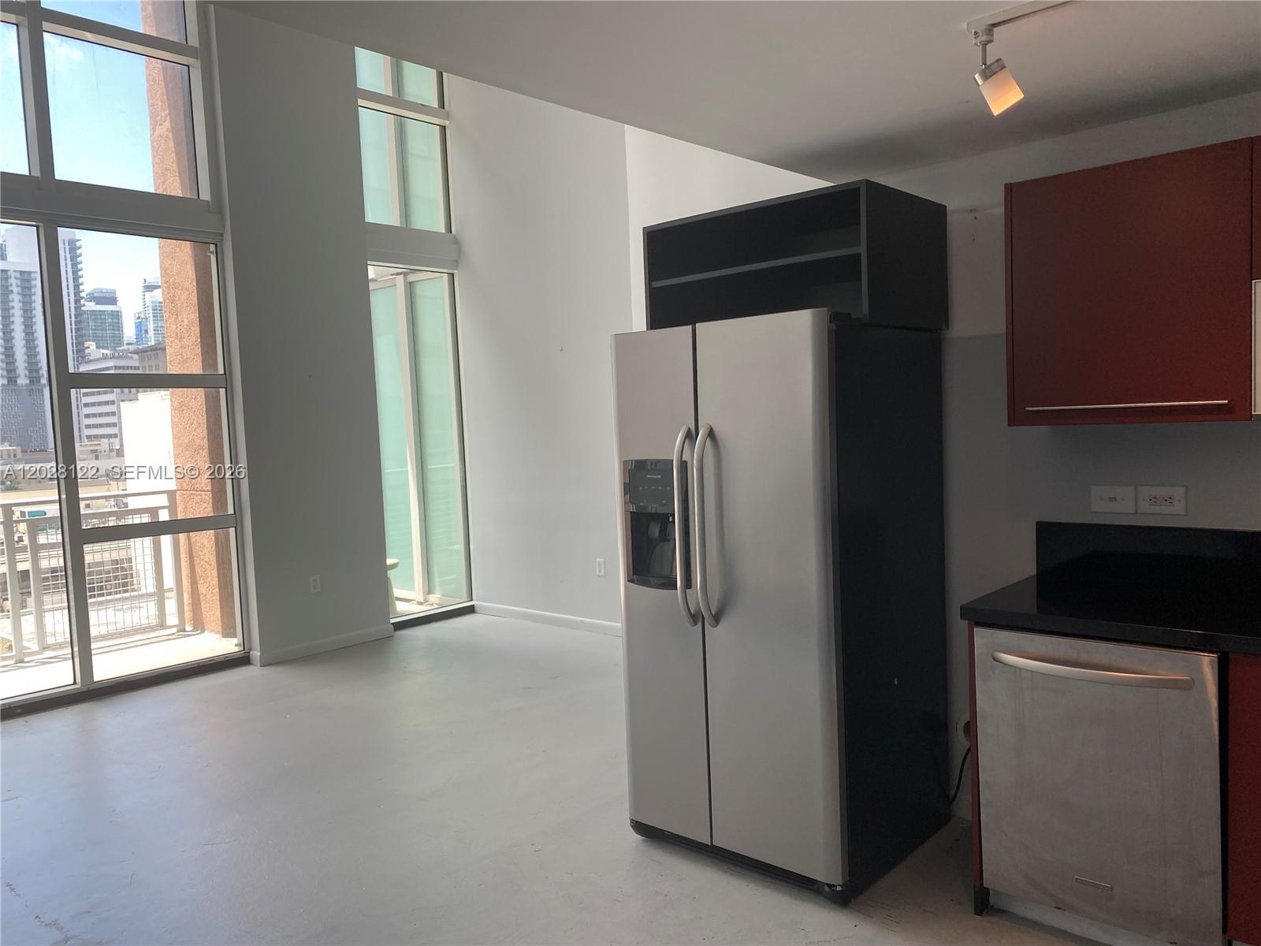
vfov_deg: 53.1
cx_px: 630
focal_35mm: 26
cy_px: 473
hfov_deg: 67.3
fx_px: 947
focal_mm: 4.25
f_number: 1.8
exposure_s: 1/170
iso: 32
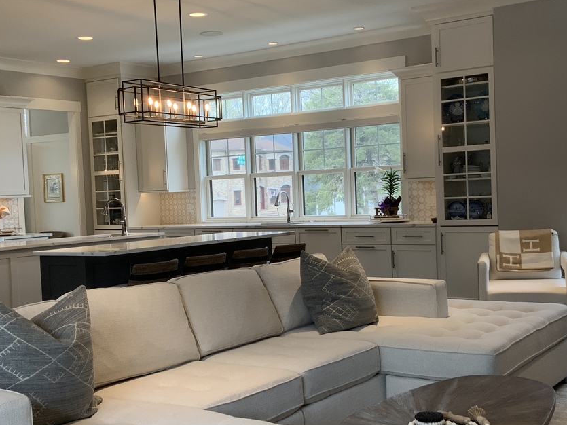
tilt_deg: -3.2
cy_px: 222
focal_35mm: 50
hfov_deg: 38.2
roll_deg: +3.4
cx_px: 289
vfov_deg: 29.1
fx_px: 819
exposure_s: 1/120
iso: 64
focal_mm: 3
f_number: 1.8
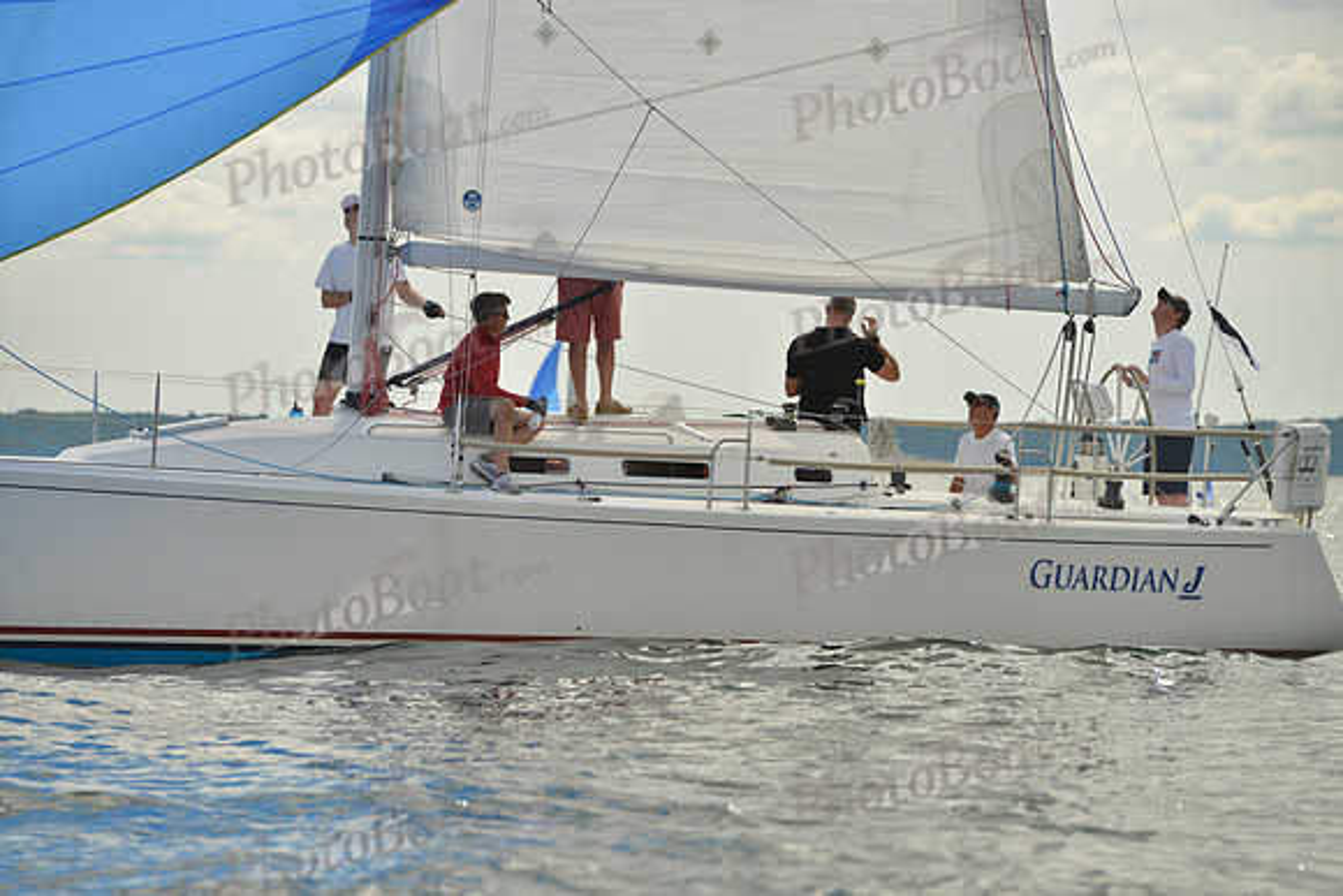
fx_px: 7463
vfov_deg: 6.9
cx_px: 672
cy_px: 448
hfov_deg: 10.3
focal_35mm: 200
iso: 200
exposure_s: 1/1000
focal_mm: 200
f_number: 8
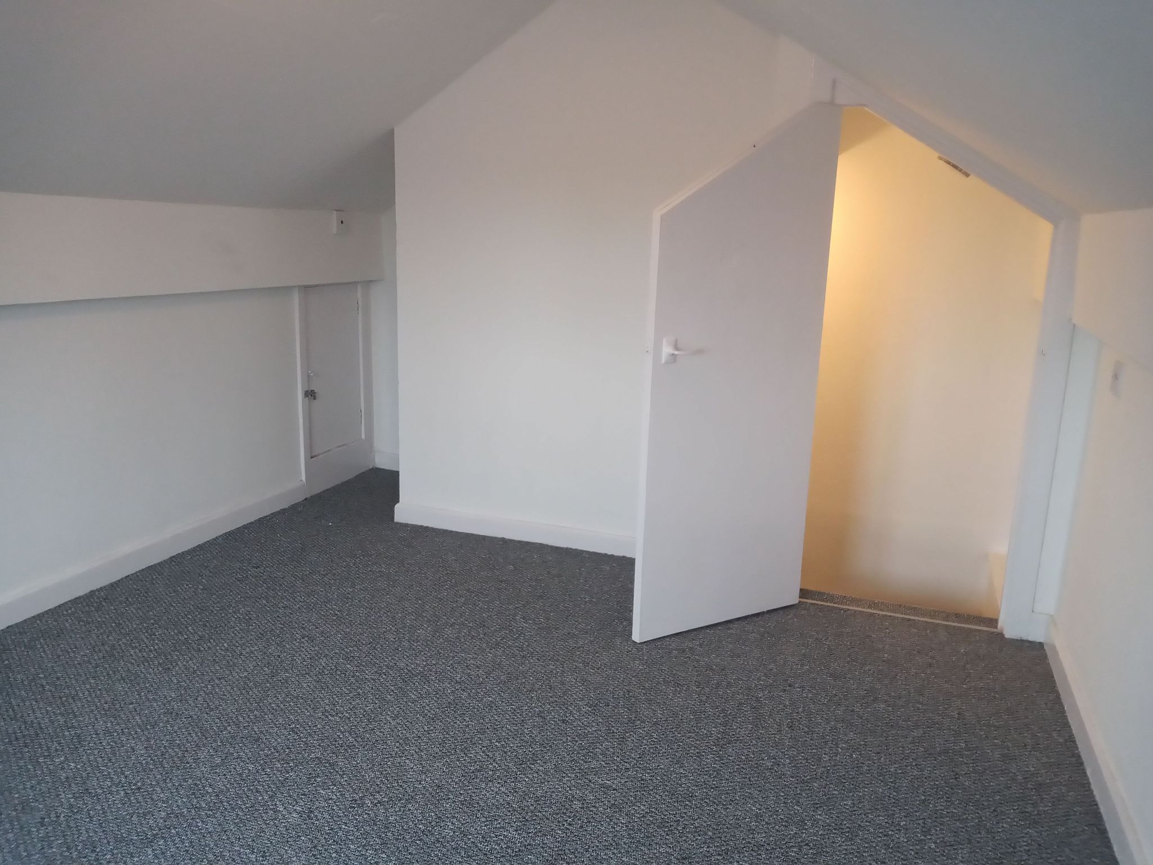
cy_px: 432
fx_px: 666
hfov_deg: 81.7
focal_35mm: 20
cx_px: 576
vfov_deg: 66.0
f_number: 2
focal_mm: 3.54
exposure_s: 1/50
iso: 438
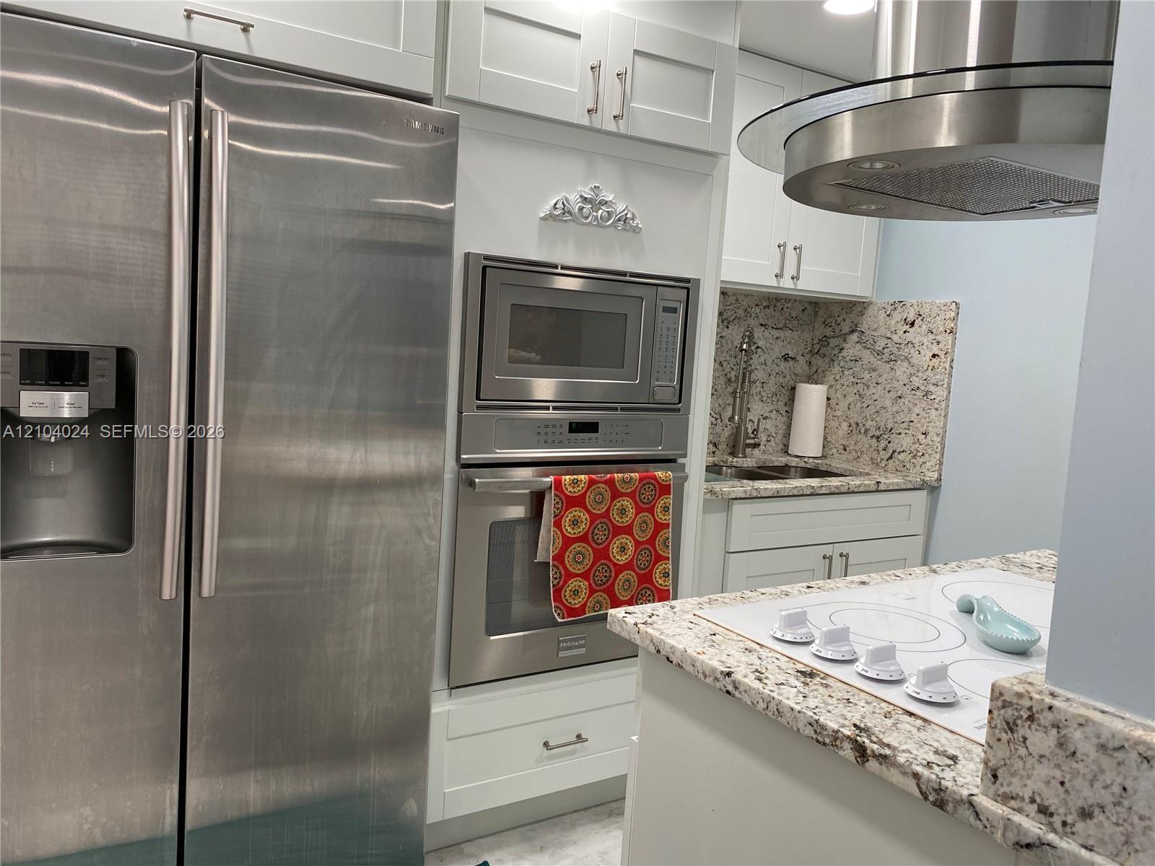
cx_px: 578
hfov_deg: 67.3
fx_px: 868
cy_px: 433
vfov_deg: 53.1
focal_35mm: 26
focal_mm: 4.25
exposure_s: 1/120
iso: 100
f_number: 1.8
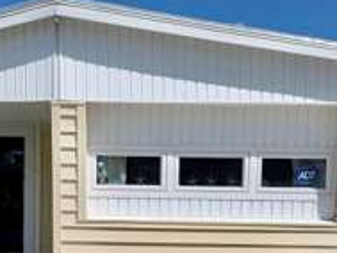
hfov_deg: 31.6
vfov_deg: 23.7
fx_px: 594
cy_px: 201
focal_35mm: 61
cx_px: 137
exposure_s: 1/14286
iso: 80
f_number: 1.78
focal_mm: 6.76
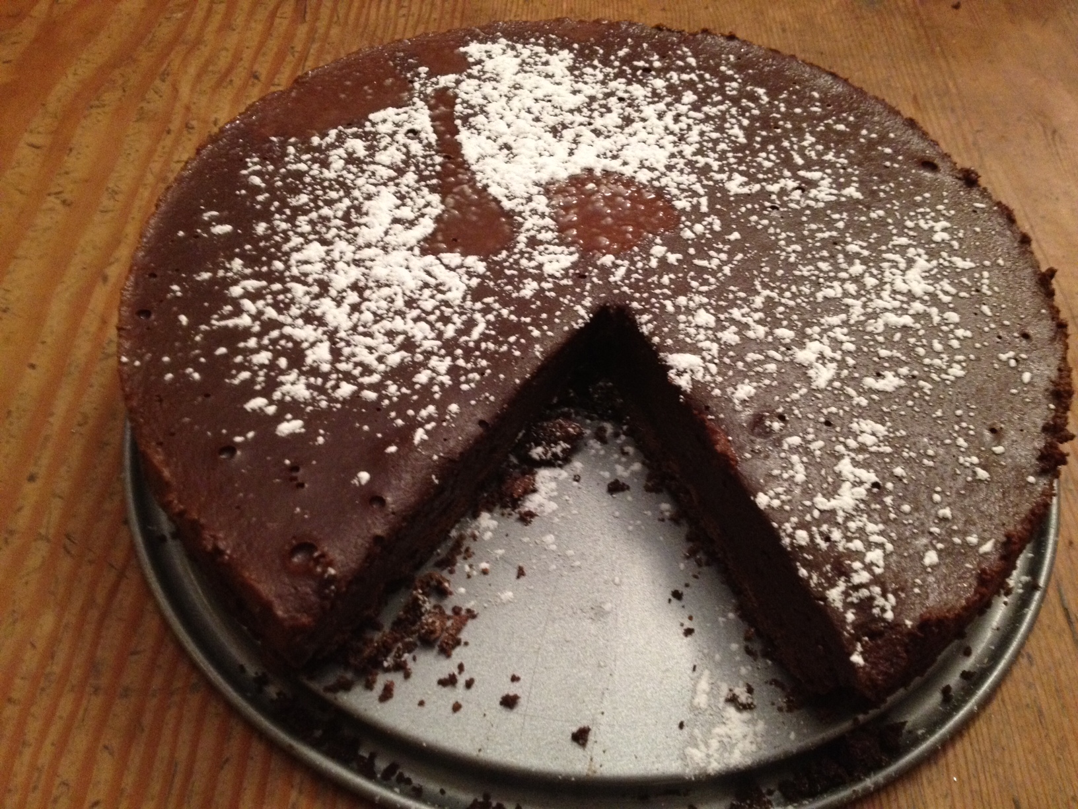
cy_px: 404
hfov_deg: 52.6
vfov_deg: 40.7
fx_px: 1090
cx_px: 539
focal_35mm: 35
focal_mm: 4.28
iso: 320
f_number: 2.4
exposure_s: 1/20
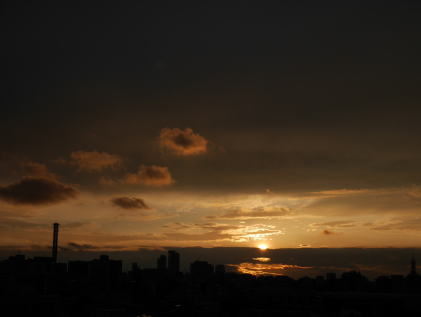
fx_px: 779
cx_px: 210
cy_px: 158
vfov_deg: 23.0
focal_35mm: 64
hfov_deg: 30.2
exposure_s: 1/320
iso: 200
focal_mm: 32
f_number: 9
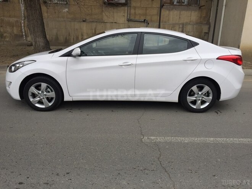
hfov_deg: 61.7
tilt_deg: -16.1
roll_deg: -1.2
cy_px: 94
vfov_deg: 48.2
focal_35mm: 29
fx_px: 211
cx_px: 126
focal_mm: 4.15
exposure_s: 1/1041
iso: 32
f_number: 2.2
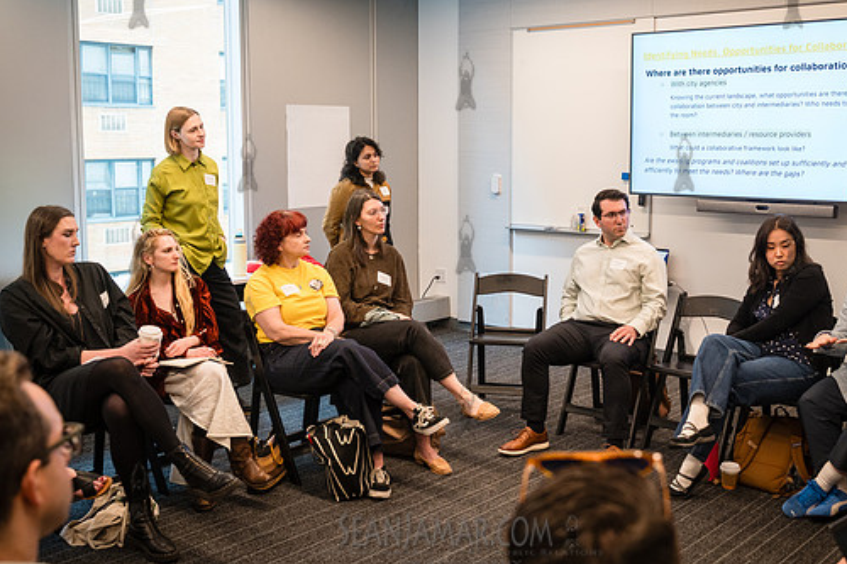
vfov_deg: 32.6
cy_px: 244
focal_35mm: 41
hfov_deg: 47.4
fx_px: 964
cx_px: 464
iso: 2000
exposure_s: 1/160
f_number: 4
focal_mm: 35
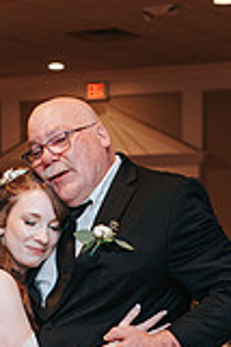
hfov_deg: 9.3
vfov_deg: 13.6
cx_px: 108
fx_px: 1418
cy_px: 416
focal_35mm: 147
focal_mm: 35
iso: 1000
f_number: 2.8
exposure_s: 1/160
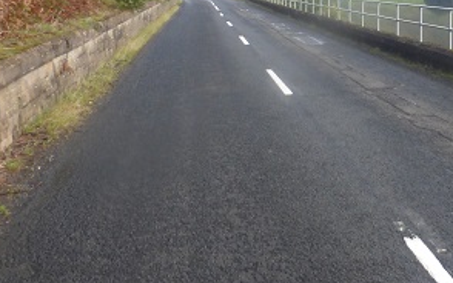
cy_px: 14
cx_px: 302
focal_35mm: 56
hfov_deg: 35.9
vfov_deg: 22.4
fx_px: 692
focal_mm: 4.3
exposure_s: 1/320
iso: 200
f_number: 3.3
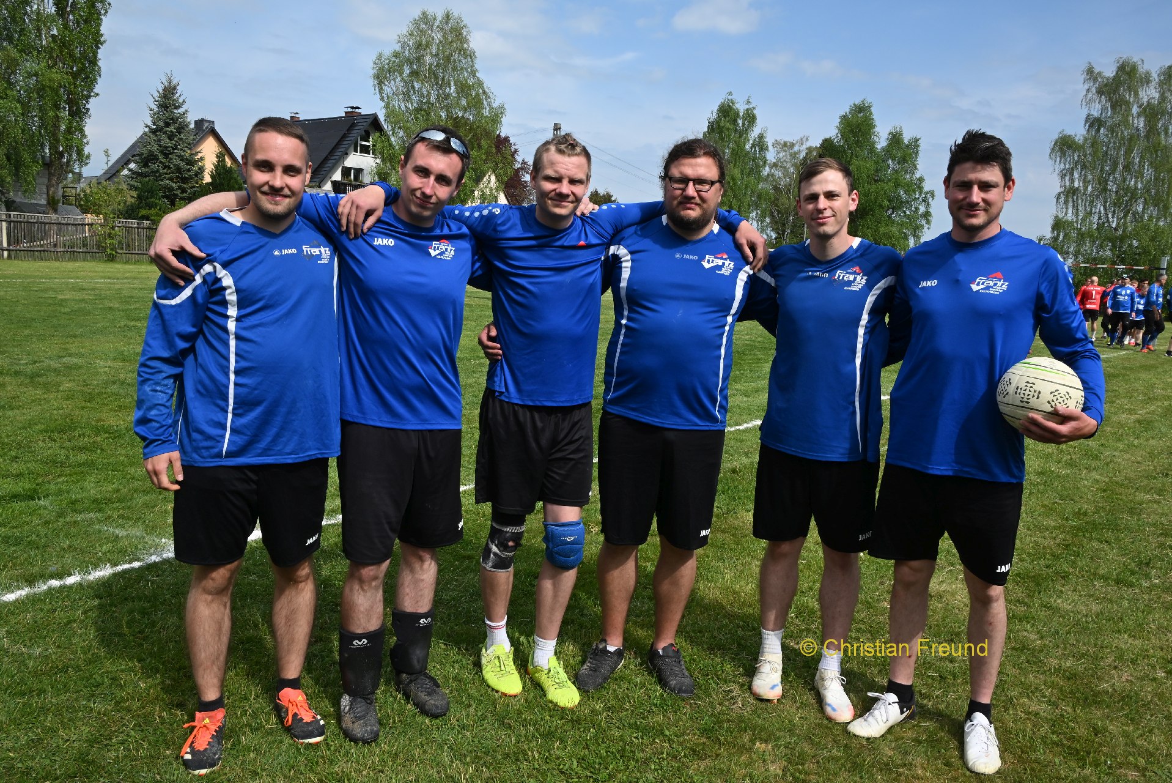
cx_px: 586
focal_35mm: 29
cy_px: 392
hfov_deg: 63.6
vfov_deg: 45.0
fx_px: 944
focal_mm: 29
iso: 400
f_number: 20
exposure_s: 1/200
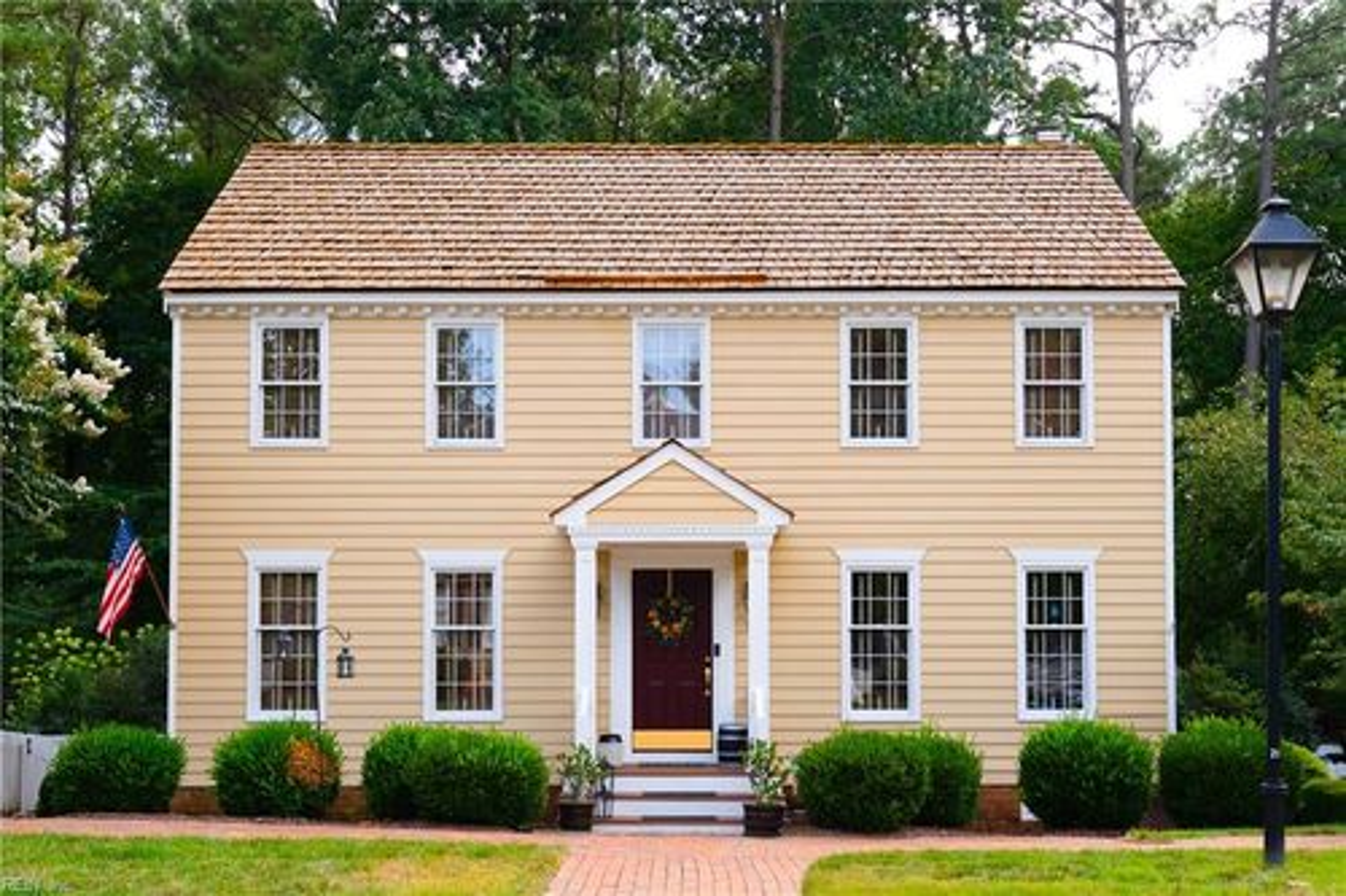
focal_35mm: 35
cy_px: 448
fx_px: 1308
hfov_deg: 54.5
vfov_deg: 37.8
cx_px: 673
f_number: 4
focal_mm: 35
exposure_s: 1/3200
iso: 40
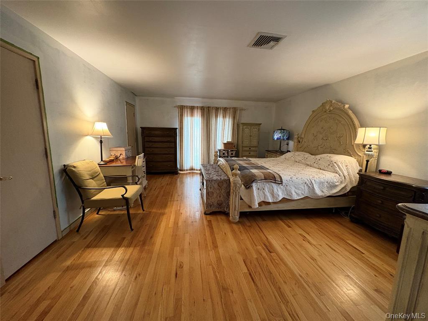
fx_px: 173
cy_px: 160
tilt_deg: -8.8
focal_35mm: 14
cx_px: 214
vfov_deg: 85.7
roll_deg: -0.8
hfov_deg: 102.1
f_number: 2.2
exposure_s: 1/40
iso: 800
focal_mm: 2.22
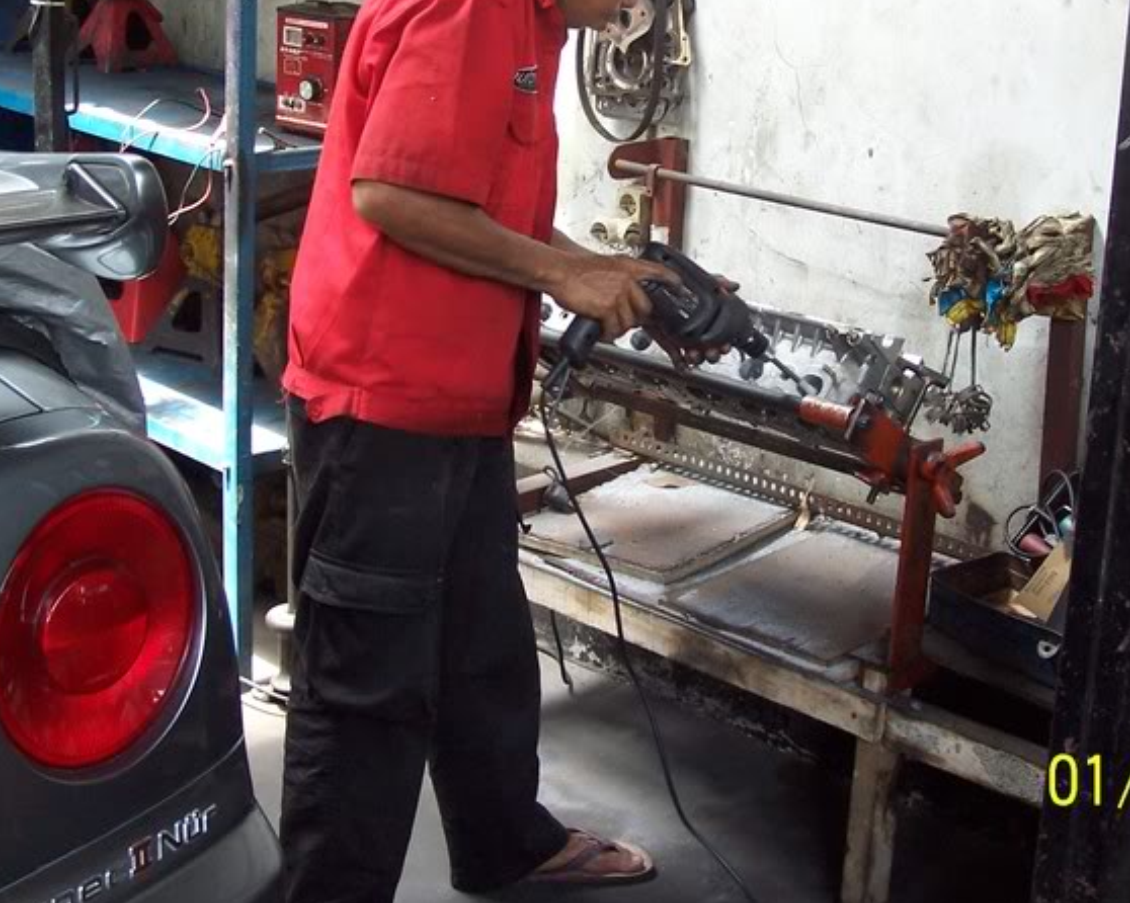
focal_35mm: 56
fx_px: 1872
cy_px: 324
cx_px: 664
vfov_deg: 27.0
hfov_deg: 33.5
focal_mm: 6.7
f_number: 2.8
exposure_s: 1/30
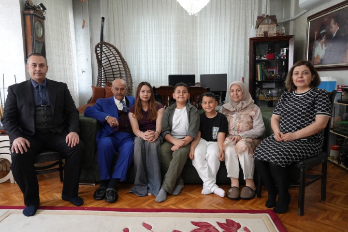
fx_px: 261
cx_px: 174
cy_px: 116
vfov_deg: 47.9
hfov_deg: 67.4
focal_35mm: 27
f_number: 4
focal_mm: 27
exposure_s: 1/160
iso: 3200
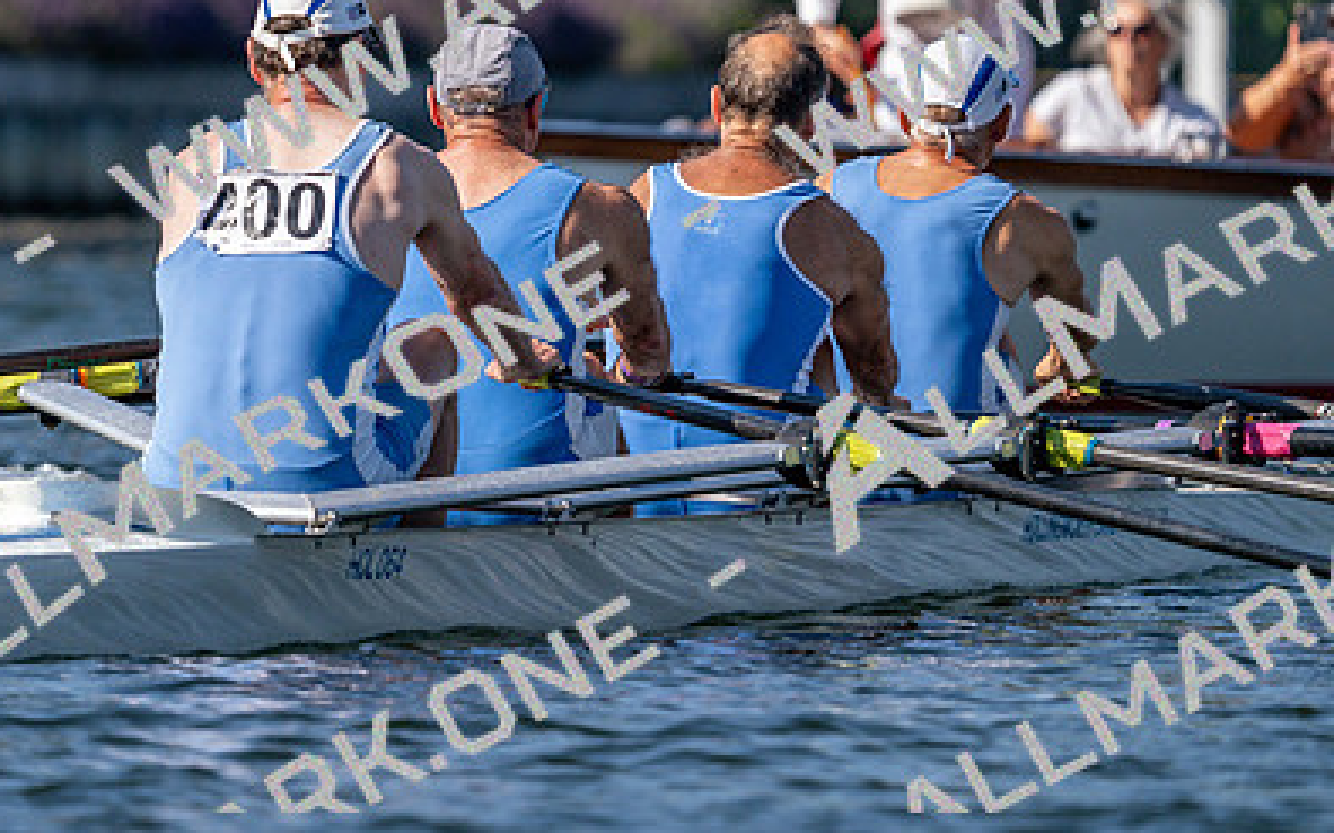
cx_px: 528
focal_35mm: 611
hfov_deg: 3.4
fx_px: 22207
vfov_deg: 2.1
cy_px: 232
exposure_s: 1/1600
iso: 250
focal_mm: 407
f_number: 6.3
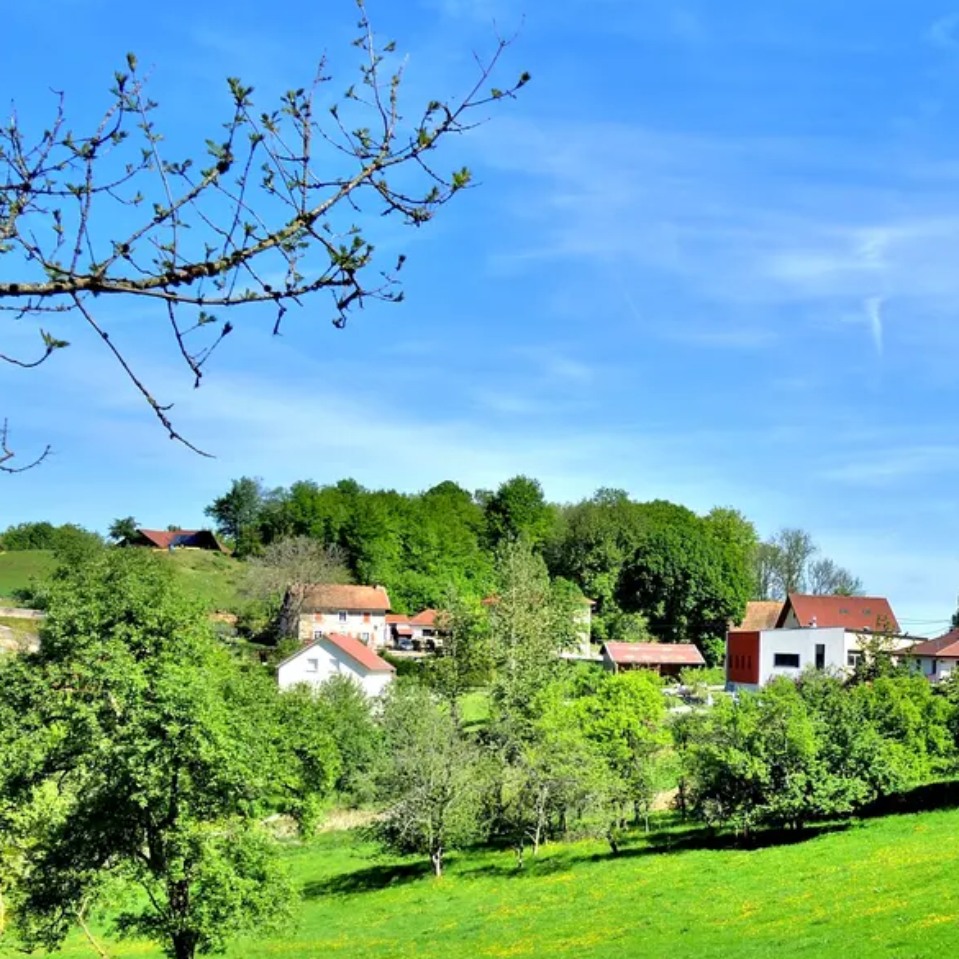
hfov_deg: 27.5
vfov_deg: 29.3
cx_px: 1002
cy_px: 666
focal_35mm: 58
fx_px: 1818
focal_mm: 6.5
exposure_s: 1/1250
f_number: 2.2
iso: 80
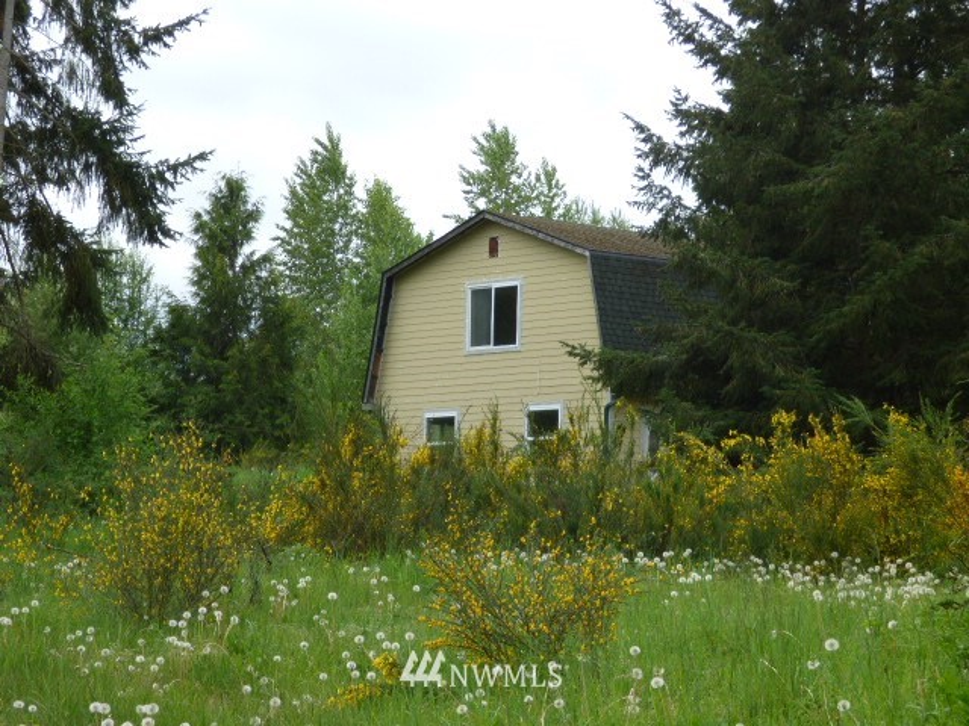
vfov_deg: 14.1
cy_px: 363
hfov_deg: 18.7
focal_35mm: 105
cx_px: 484
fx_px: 2939
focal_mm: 17.43
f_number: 4.8
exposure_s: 1/320
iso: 100
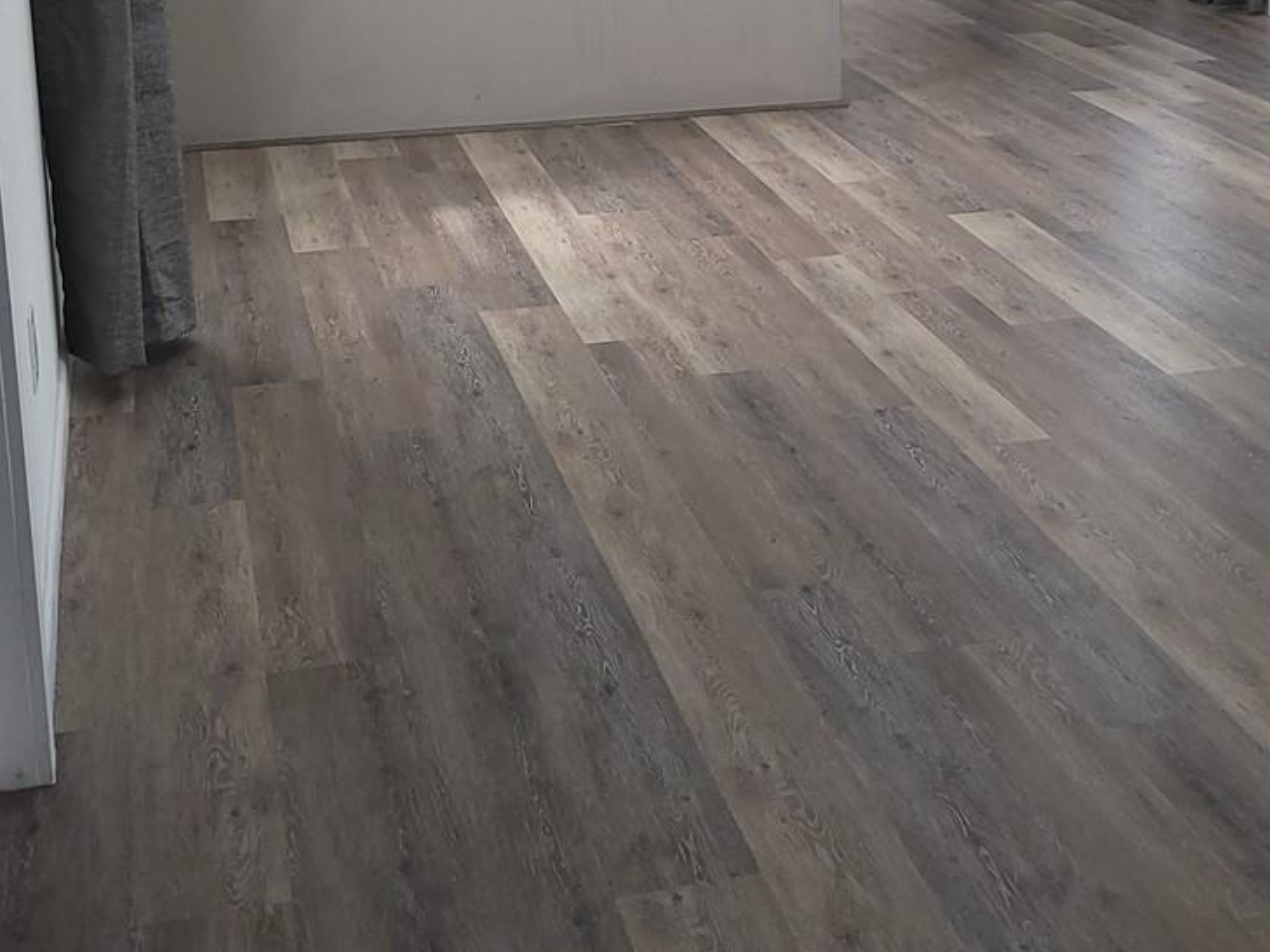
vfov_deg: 25.0
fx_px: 2091
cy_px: 113
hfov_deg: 33.6
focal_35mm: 57
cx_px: 818
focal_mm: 5.4
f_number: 1.8
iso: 125
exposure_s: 1/60
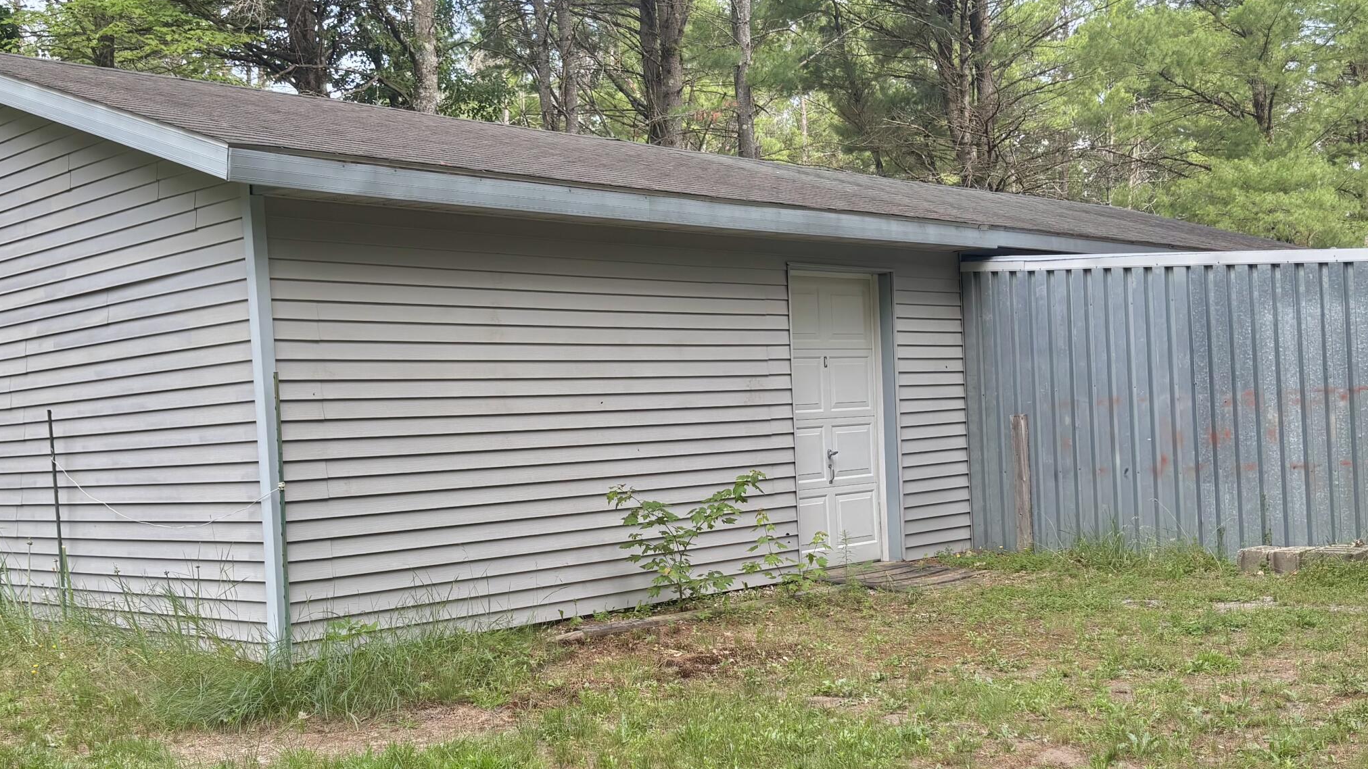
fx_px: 1524
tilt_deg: -1.5
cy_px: 495
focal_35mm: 42
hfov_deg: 48.3
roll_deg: +3.3
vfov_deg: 28.2
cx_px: 633
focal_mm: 5.96
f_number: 1.6
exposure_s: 1/393
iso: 50
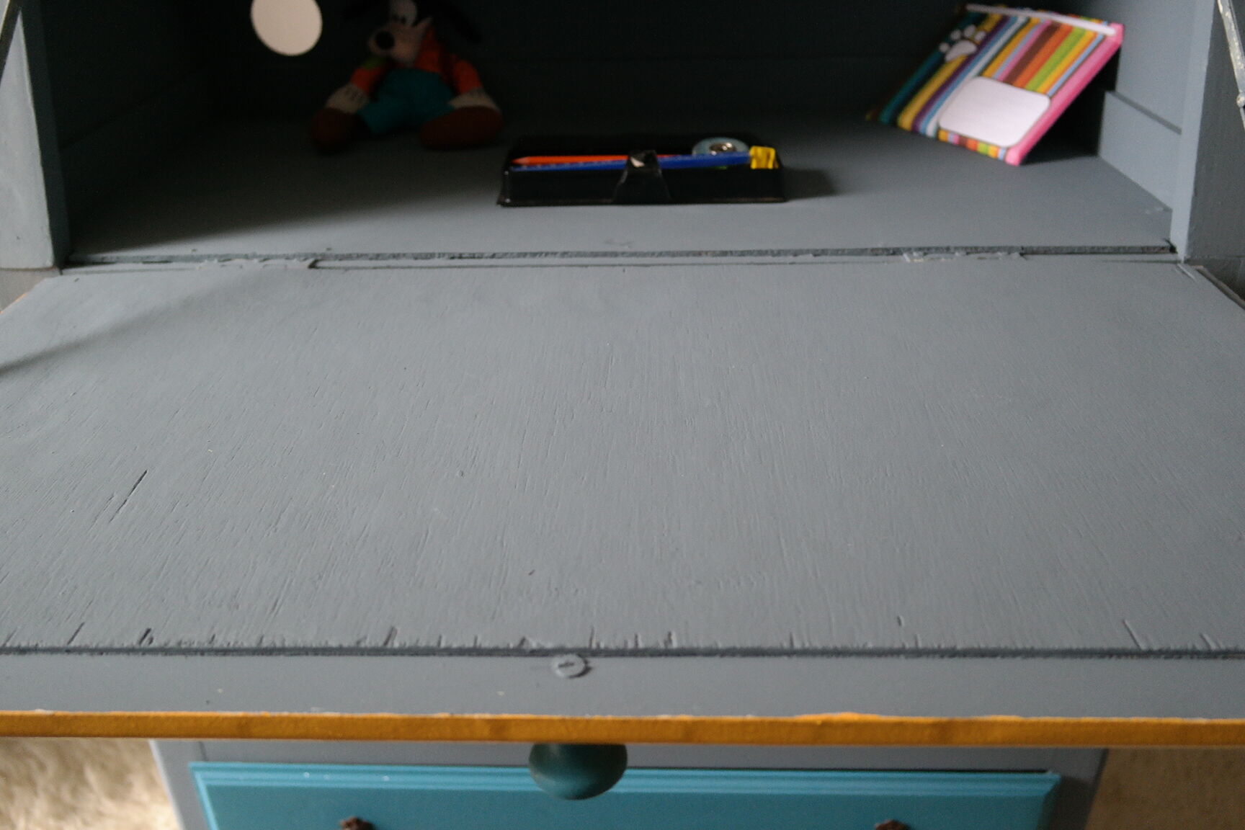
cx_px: 622
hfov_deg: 57.2
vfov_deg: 40.0
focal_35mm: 33
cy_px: 415
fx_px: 1141
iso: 800
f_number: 3.5
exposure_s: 1/40
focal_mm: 22
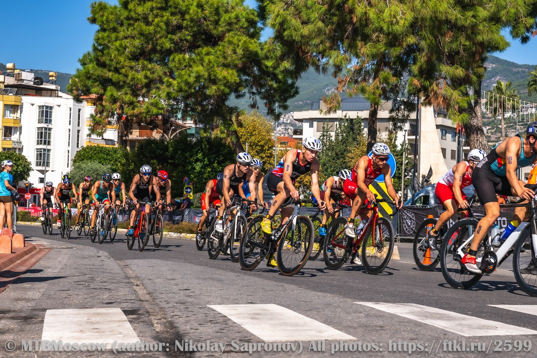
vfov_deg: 22.6
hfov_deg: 33.4
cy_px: 179
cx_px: 268
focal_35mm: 60
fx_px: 895
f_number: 9
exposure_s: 1/1600
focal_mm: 60
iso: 320
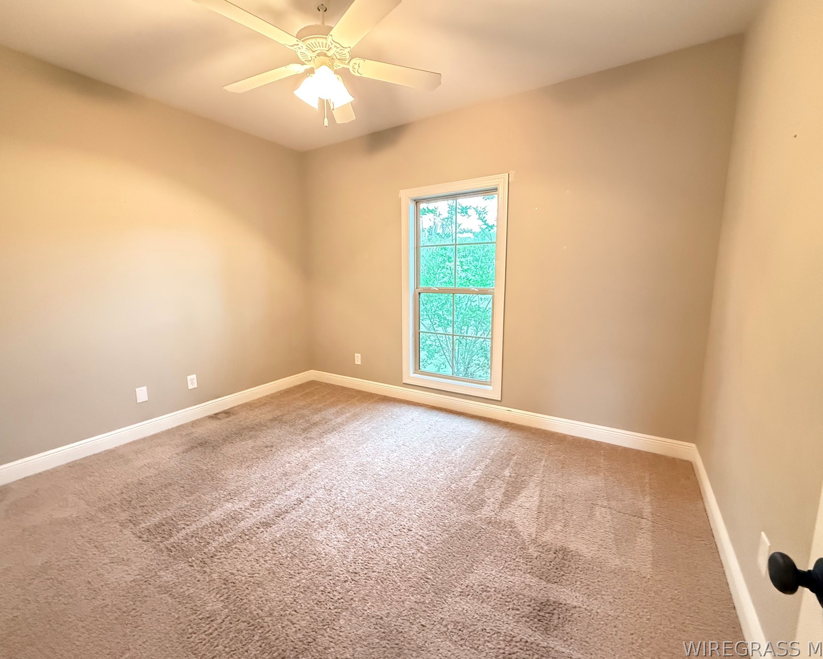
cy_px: 326
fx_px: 365
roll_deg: +0.3
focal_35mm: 15
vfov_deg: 84.0
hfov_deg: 96.8
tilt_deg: -8.0
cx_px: 400
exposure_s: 1/40
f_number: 2.2
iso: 1000
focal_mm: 2.22
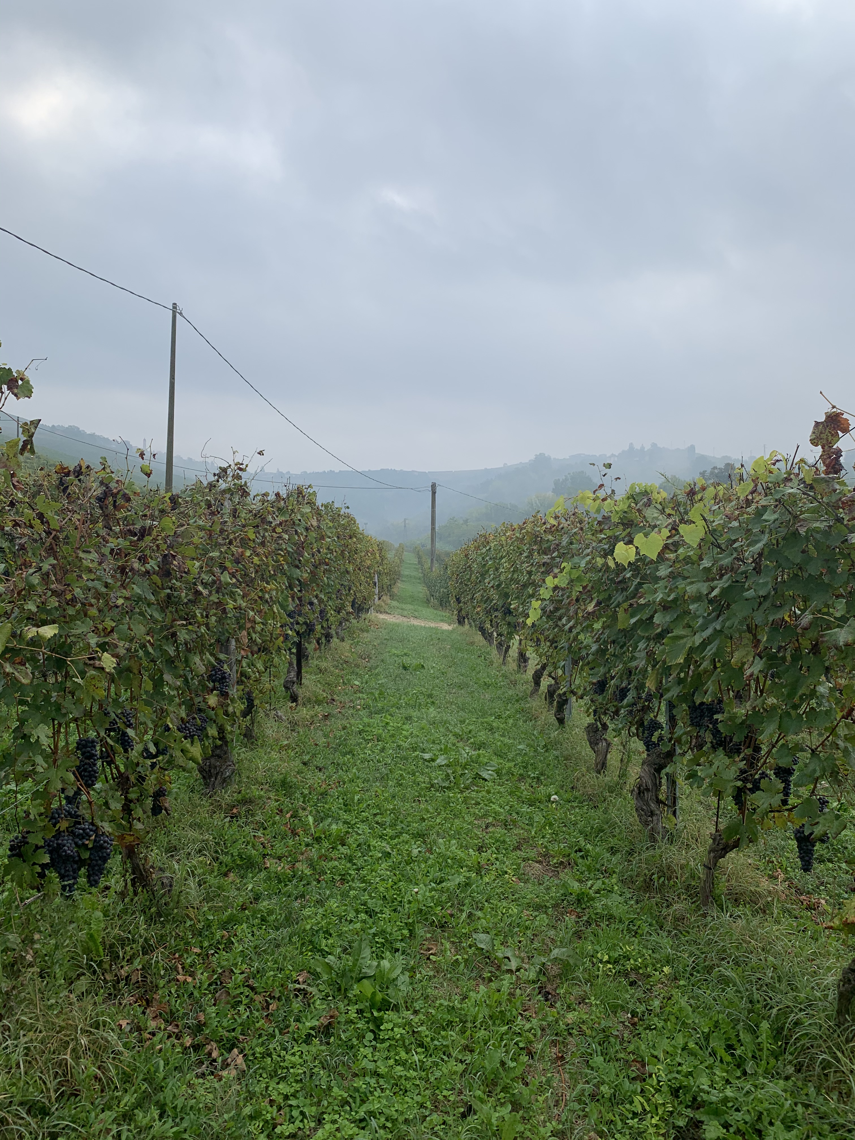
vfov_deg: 67.3
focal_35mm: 26
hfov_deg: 53.1
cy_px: 570
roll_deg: -1.0
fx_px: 856
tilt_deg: +1.5
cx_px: 428
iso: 25
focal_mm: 4.25
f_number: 1.8
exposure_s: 1/842
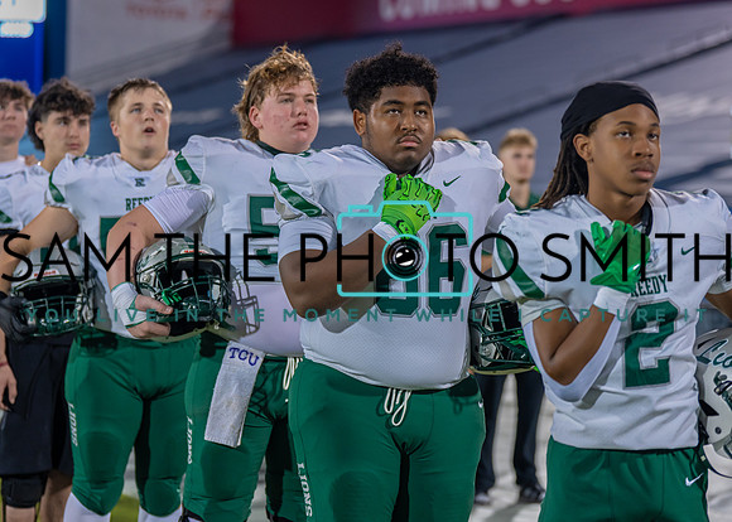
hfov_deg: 18.2
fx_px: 2285
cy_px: 233
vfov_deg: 13.0
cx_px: 393
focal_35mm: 110
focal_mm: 91
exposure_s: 1/500
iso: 800
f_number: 2.8
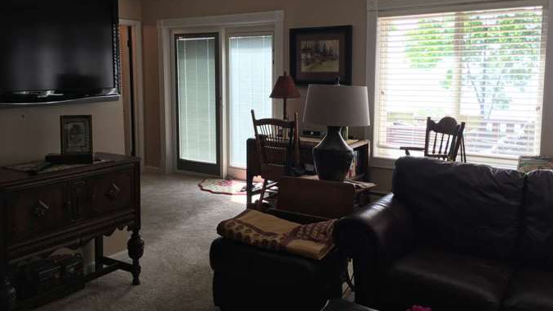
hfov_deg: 61.0
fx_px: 469
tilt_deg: -4.9
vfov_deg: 36.6
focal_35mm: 32
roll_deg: +0.8
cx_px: 279
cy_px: 127
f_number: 2.2
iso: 32
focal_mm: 4.15
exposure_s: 1/60
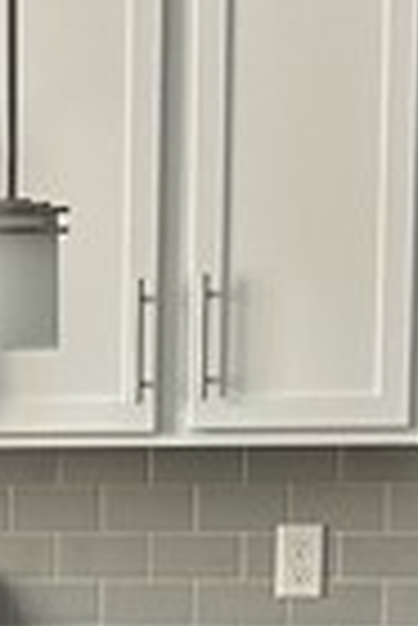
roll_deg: +0.7
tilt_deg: -10.2
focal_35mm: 199
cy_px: 928
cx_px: -220
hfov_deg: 6.8
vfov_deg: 10.0
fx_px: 3457
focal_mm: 5.7
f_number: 1.5
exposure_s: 1/60
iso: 64
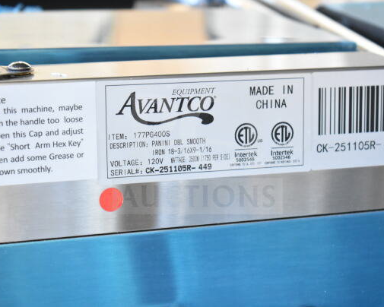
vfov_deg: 16.4
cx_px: 197
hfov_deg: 20.5
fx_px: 1063
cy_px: 154
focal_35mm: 94
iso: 4500
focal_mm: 55
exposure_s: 1/100
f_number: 5.6
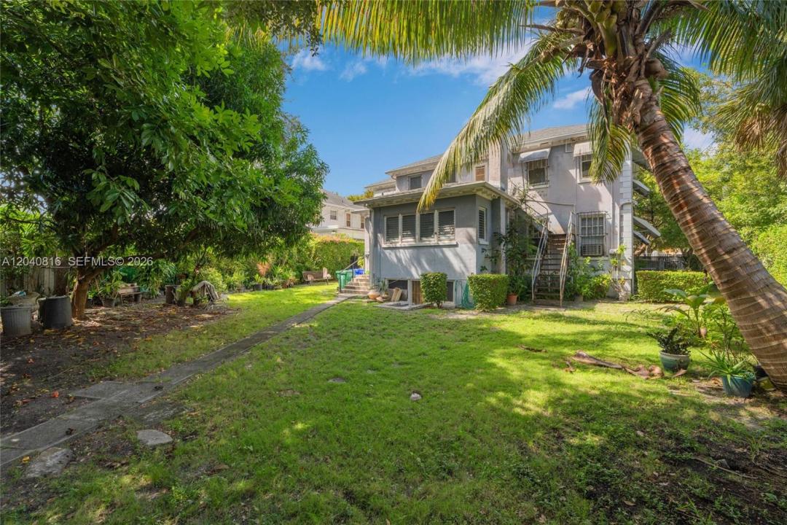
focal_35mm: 14
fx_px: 306
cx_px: 394
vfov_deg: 81.2
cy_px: 262
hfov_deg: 104.3
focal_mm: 14
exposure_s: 1/160
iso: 100
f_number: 8
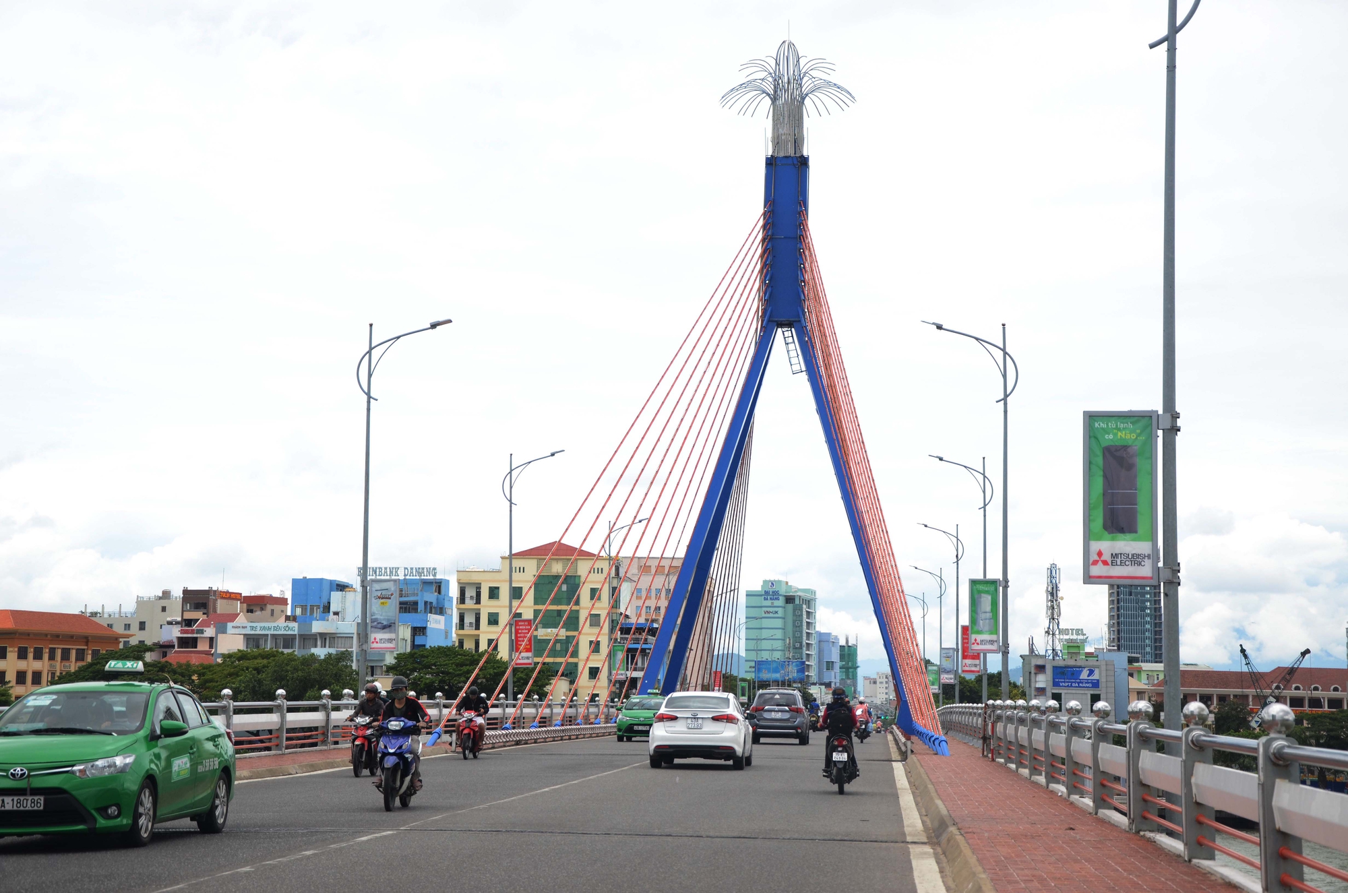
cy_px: 446
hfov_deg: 29.9
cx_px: 674
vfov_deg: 20.1
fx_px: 2522
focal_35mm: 68
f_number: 5.6
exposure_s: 1/1250
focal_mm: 45
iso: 400
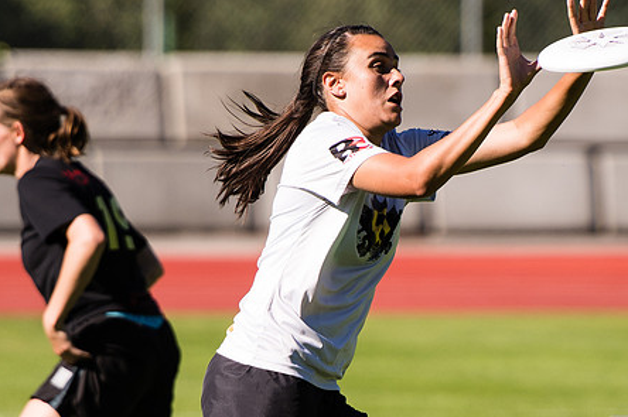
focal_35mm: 763
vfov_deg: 1.8
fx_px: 13295
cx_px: 369
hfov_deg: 2.7
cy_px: 398
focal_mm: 200
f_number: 2.8
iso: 100
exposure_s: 1/2000
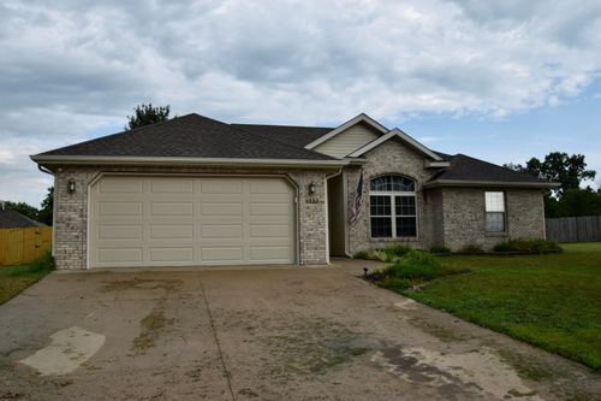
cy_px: 200
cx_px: 300
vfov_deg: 47.9
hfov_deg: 67.4
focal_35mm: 27
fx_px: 451
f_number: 8
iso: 100
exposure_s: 1/200
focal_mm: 18
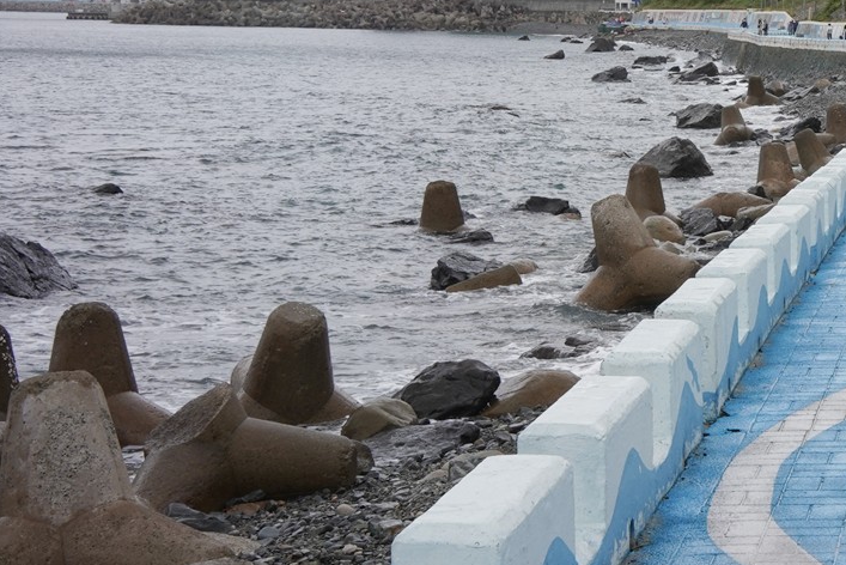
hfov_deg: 19.1
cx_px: 1094
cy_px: 31
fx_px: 2327
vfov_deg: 13.7
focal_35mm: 99
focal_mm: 35
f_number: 20
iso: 400
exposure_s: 1/100
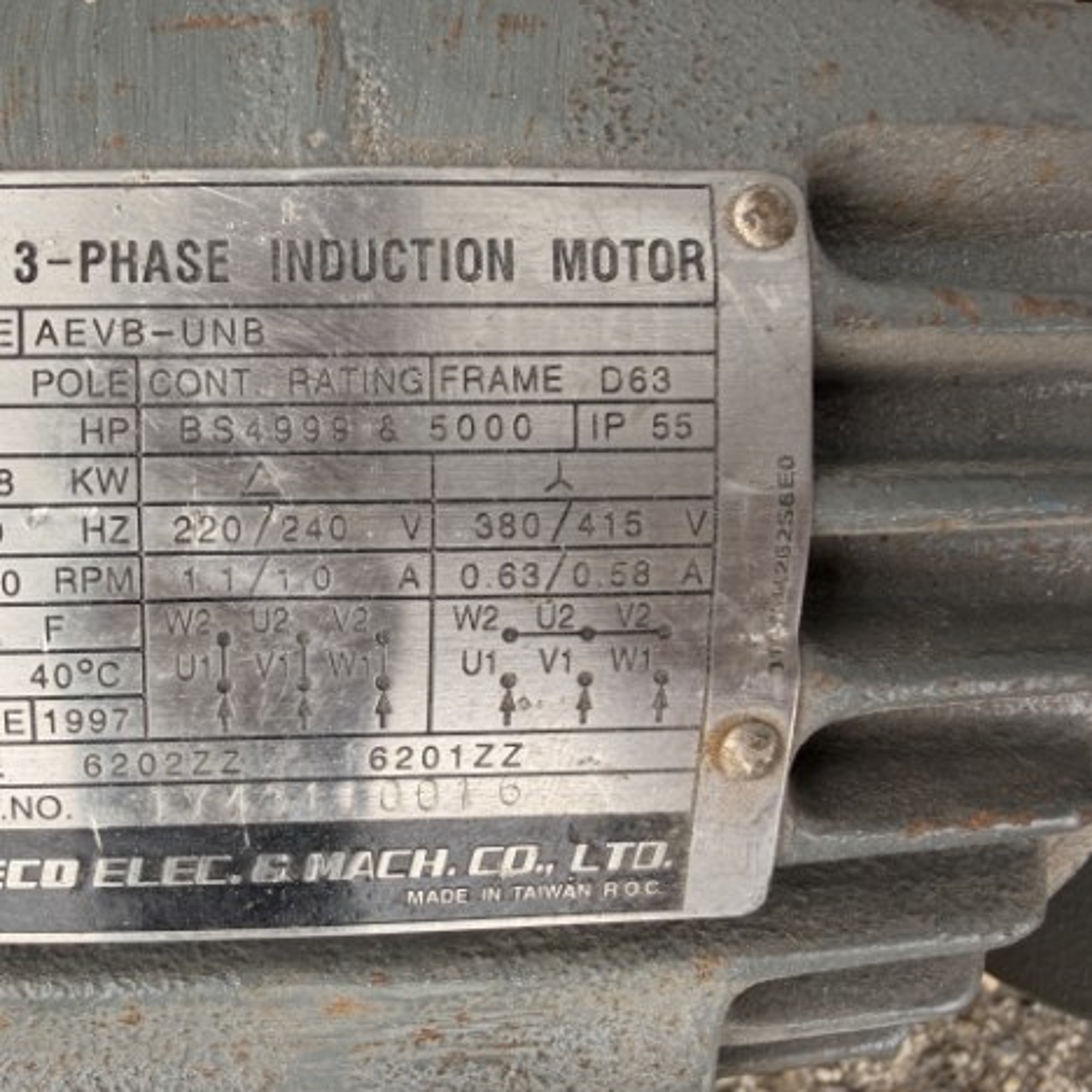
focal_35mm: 29
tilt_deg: -87.8
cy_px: 558
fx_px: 1035
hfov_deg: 54.6
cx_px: 373
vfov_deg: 55.6
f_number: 2.2
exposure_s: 1/247
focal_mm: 2.22
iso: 40
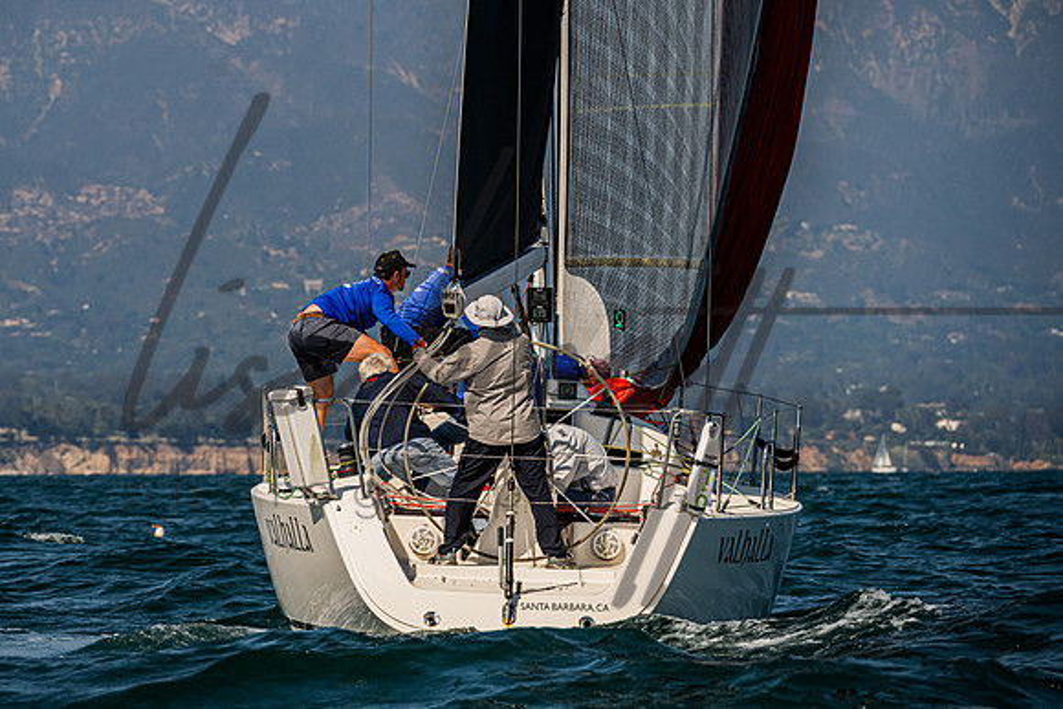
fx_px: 8906
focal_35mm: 302
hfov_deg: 6.8
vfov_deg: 4.6
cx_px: 419
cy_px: 309
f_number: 8
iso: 500
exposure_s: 1/3200
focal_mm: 240
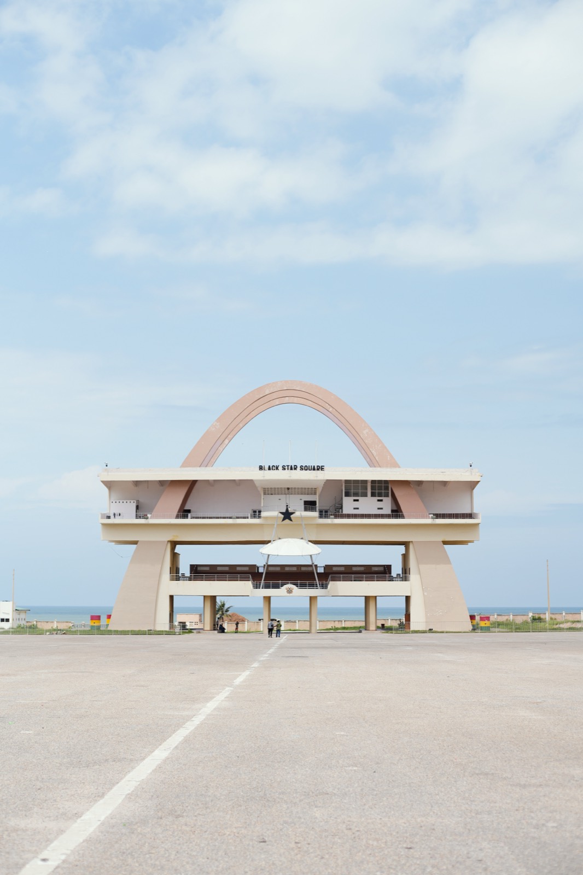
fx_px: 1215
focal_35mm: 50
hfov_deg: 27.0
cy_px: 438
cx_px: 292
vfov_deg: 39.6
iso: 100
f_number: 4
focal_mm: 50
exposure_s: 1/1250
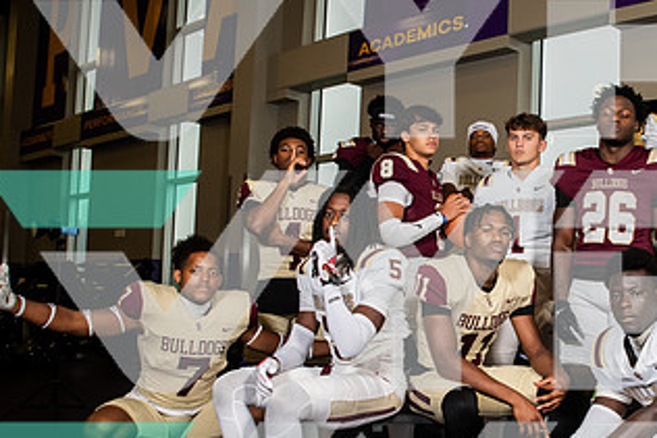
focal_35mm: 44
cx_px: 514
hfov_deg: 42.7
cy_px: 281
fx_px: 803
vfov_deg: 30.4
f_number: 5.6
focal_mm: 24
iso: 500
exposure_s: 1/250
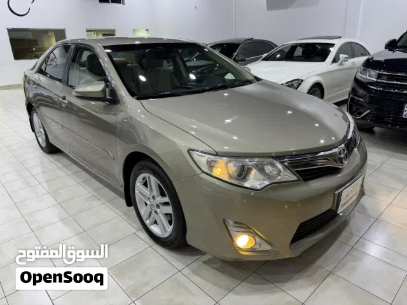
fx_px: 282
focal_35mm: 24
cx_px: 204
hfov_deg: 71.6
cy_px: 152
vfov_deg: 56.8
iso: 125
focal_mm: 6.76
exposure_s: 1/50
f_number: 1.78
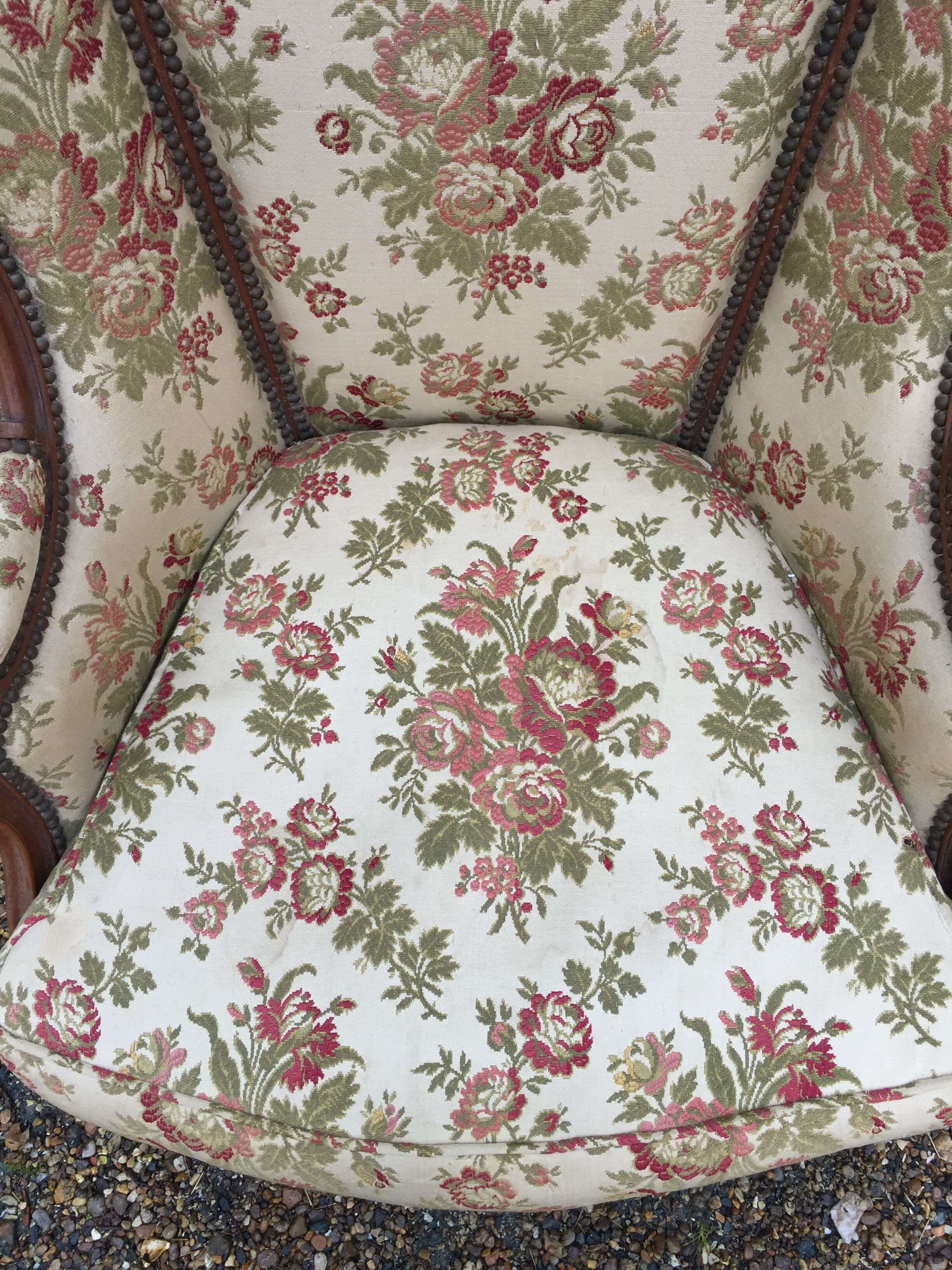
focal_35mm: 29
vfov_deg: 61.7
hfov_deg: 48.2
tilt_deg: -66.9
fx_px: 1063
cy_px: 635
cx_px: 476
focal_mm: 4.15
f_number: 2.2
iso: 32
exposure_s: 1/260
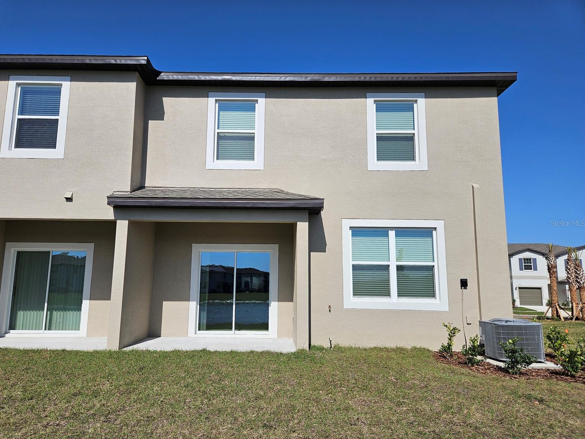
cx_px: 281
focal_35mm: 24
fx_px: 406
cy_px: 223
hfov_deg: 71.6
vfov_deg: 56.8
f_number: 1.8
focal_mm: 5.4
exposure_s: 1/3798
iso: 25
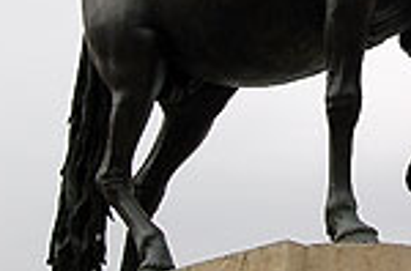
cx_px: 469
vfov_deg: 8.5
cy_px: -66
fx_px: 1792
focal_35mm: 158
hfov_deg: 12.8
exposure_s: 1/400
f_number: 11
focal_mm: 35
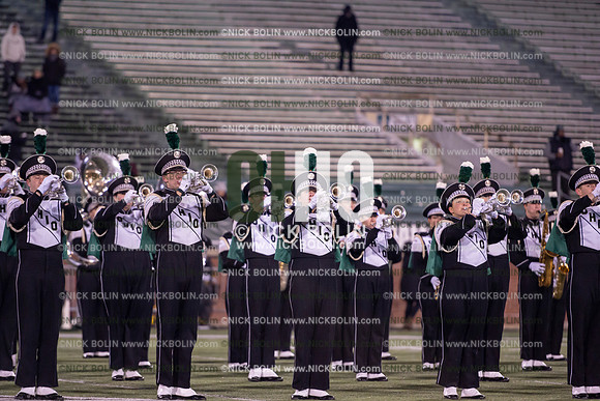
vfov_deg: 6.9
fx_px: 3334
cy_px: 200
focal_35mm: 200
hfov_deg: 10.3
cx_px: 300
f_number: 2.8
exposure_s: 1/1250
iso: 2500
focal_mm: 200
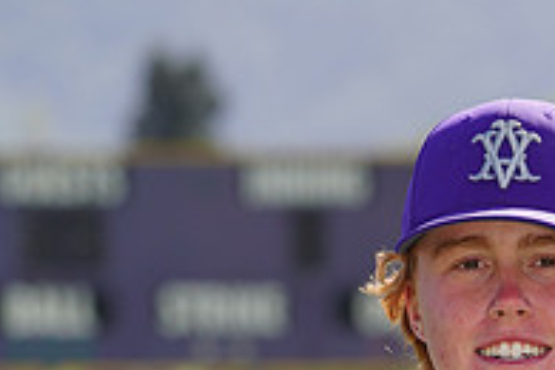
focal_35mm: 611
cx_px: 475
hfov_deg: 3.4
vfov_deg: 2.2
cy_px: 763
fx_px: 9419
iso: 100
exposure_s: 1/250
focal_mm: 206
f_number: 8
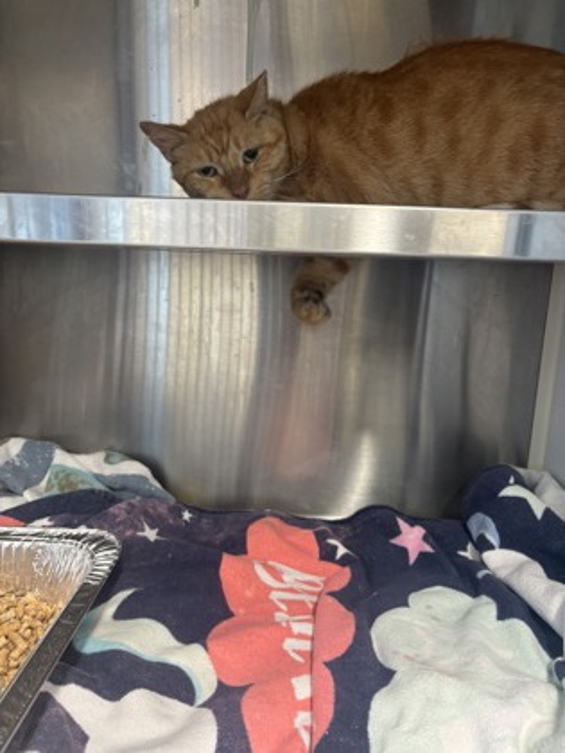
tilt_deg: -8.6
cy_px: 376
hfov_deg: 53.1
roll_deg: -1.7
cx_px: 282
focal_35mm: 26
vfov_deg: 67.3
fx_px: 566
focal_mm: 5.96
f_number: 1.6
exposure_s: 1/60
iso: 160
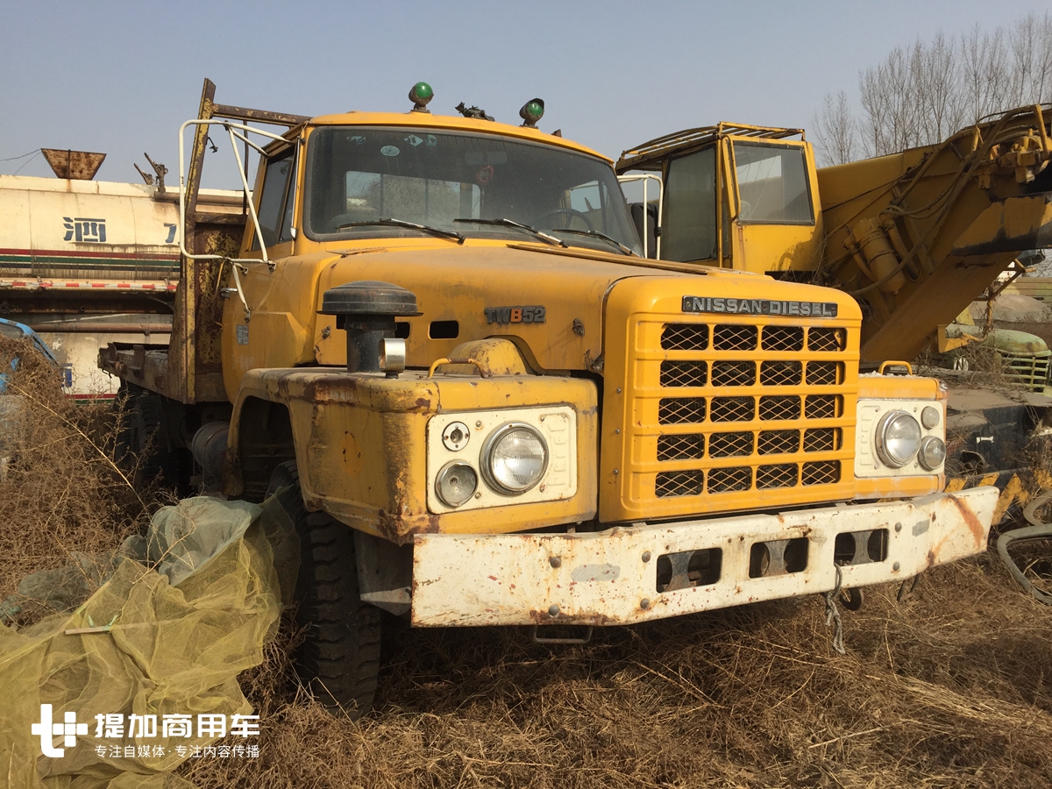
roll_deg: +0.7
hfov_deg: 61.7
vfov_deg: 48.2
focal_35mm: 29
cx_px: 526
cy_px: 394
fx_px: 881
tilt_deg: -1.5
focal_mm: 4.15
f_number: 2.2
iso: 32
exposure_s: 1/2083
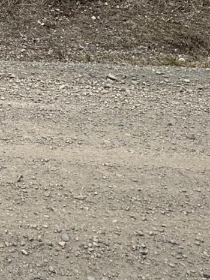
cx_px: -114
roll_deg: -2.1
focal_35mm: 60
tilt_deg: +2.0
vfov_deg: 25.2
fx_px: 486
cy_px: -131
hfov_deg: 20.5
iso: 64
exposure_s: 1/574
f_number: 2.2
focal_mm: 2.22
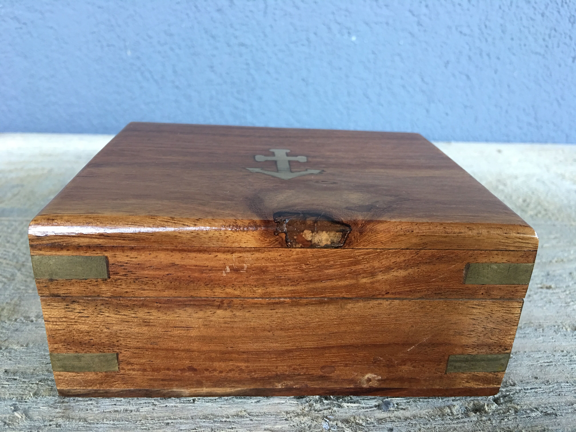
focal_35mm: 29
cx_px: 288
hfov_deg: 61.7
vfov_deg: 48.2
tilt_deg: -22.7
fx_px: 483
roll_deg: -3.0
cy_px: 216
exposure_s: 1/17
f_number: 2.2
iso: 64
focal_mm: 4.15
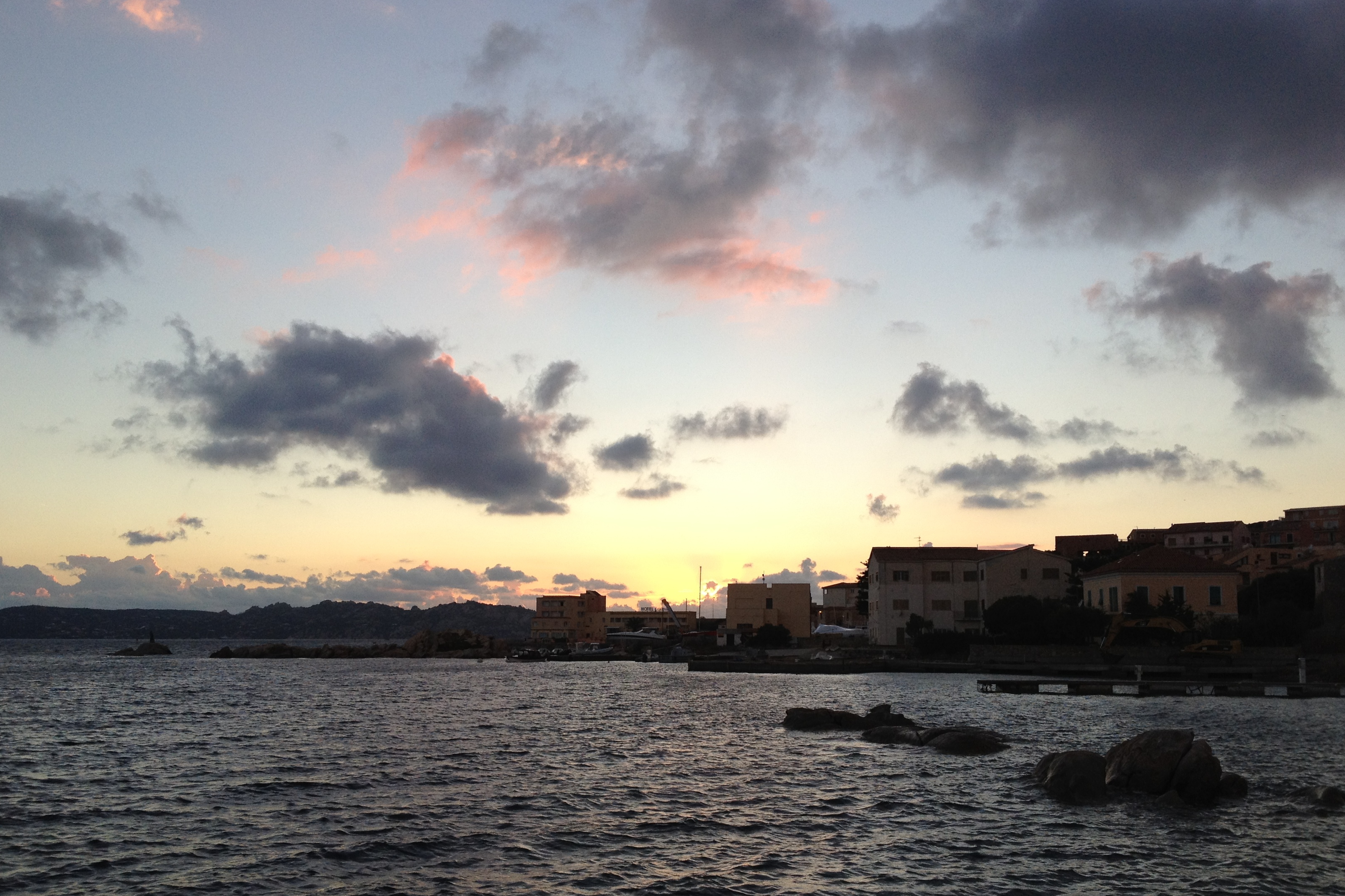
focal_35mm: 37
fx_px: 1382
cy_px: 505
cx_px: 674
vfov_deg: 35.9
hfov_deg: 51.9
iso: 64
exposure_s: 1/284
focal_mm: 4.28
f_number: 2.4
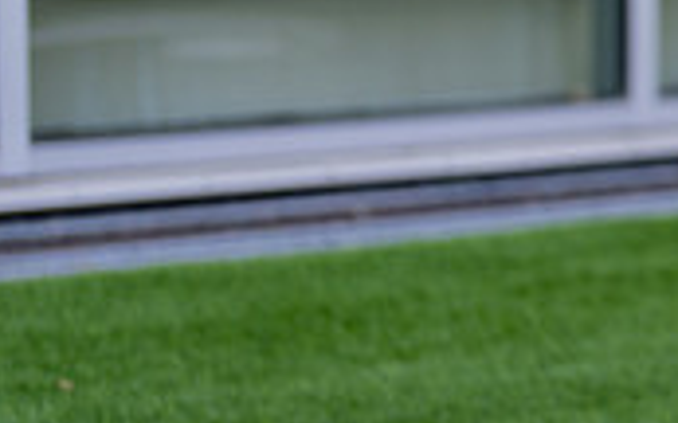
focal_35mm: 188
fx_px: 3473
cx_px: 1054
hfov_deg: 10.7
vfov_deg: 7.0
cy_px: 47
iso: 100
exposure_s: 1/640
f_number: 1.2
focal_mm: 50
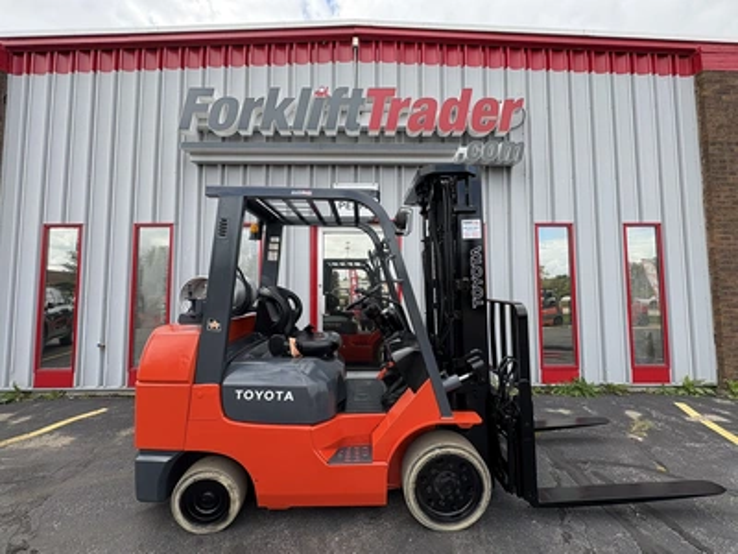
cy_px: 277
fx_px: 298
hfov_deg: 102.1
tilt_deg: +3.6
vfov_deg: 85.7
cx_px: 369
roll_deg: +0.8
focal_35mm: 14
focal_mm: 2.22
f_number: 2.2
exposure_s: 1/386
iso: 40
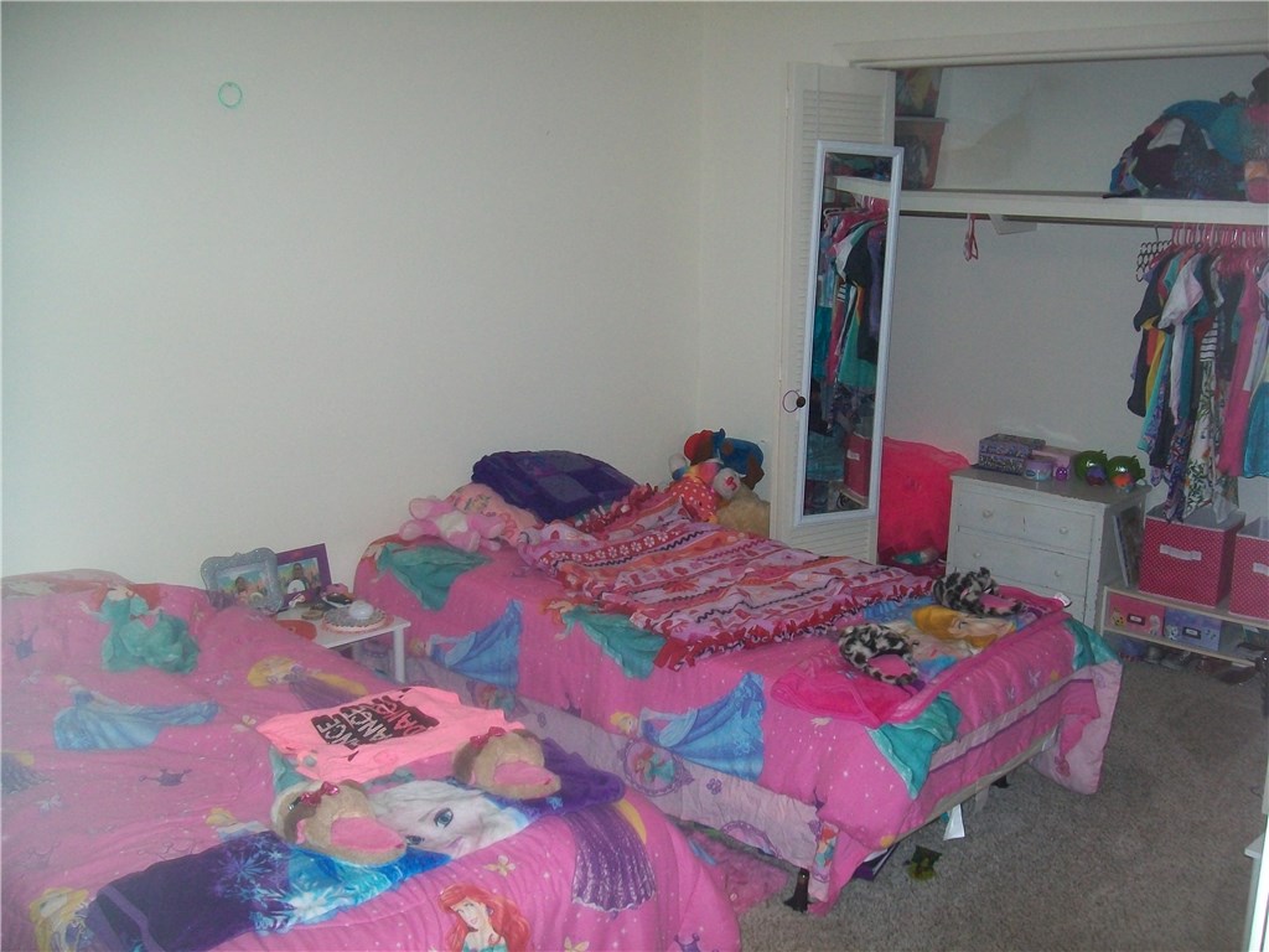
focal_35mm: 34
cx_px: 634
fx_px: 1246
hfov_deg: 54.0
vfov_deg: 41.8
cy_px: 476
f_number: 2.7
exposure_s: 1/60
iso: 160
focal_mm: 6.1
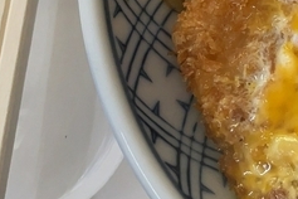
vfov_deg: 9.5
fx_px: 1134
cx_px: 612
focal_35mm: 137
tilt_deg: -72.3
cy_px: -170
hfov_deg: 12.9
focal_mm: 4.2
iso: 64
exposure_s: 1/121
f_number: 1.6
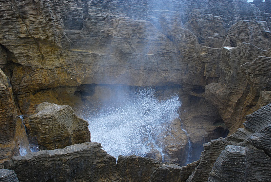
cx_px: 136
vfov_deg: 37.0
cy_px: 91
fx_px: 271
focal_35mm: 36
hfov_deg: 53.1
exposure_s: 1/200
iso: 400
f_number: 5.6
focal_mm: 24
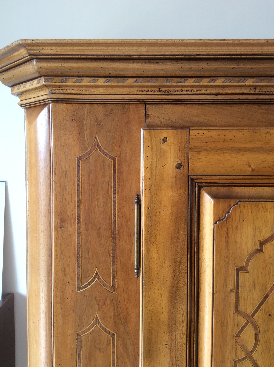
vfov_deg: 56.9
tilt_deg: -4.1
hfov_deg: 44.1
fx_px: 339
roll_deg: -0.7
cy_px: 184
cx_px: 137
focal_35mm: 32
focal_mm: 3.3
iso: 32
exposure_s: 1/25
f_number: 2.4
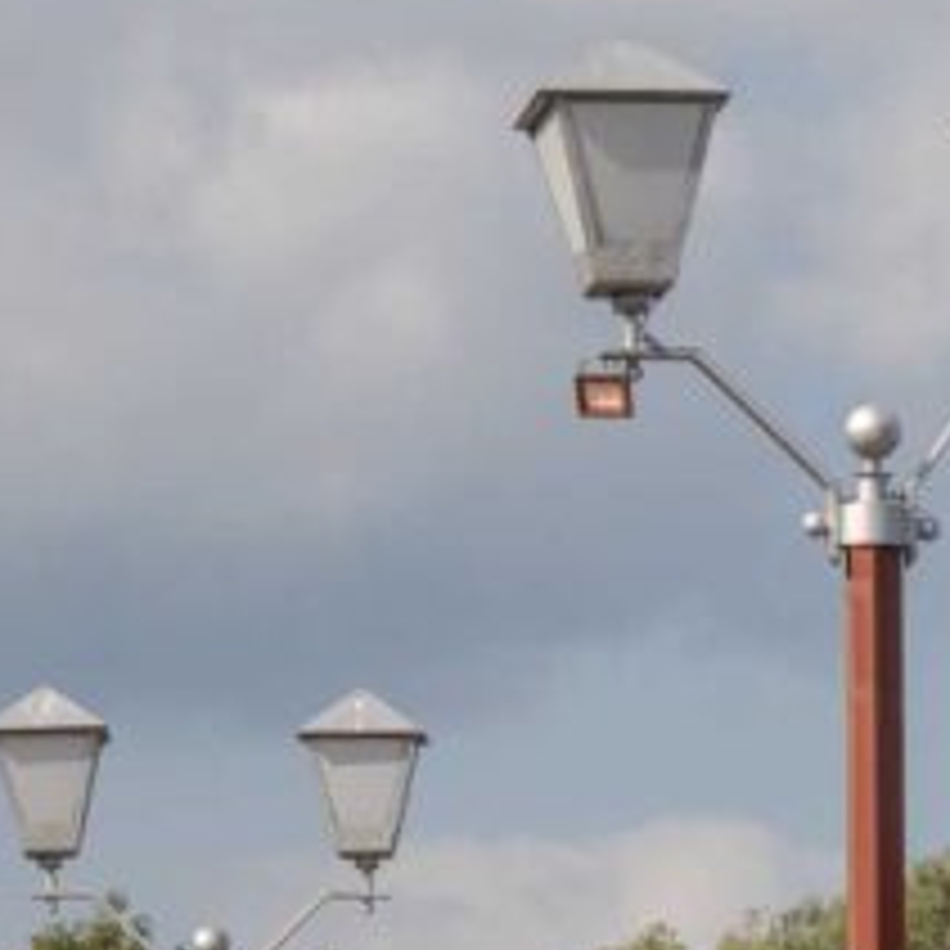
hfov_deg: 5.3
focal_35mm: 328
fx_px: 10186
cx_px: 1544
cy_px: 1470
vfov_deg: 5.3
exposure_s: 1/640
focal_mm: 53
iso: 100
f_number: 5
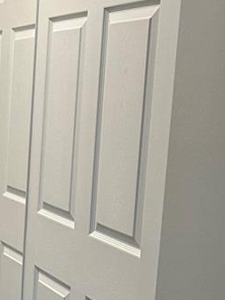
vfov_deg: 20.5
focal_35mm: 94
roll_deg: -0.3
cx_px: -147
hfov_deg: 14.3
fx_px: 815
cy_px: 266
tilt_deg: -11.7
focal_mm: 5.7
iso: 125
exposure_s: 1/60
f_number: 1.5
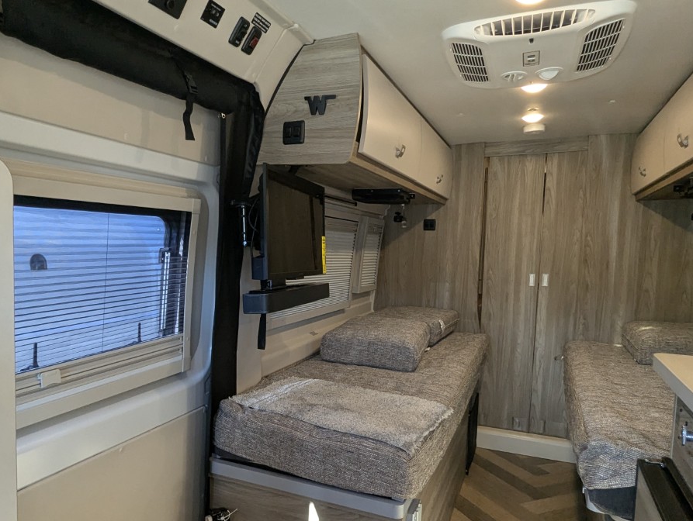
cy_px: 295
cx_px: 305
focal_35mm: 25
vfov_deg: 54.8
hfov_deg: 69.1
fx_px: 501
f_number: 2.2
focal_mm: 2.35
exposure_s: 1/148
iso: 245
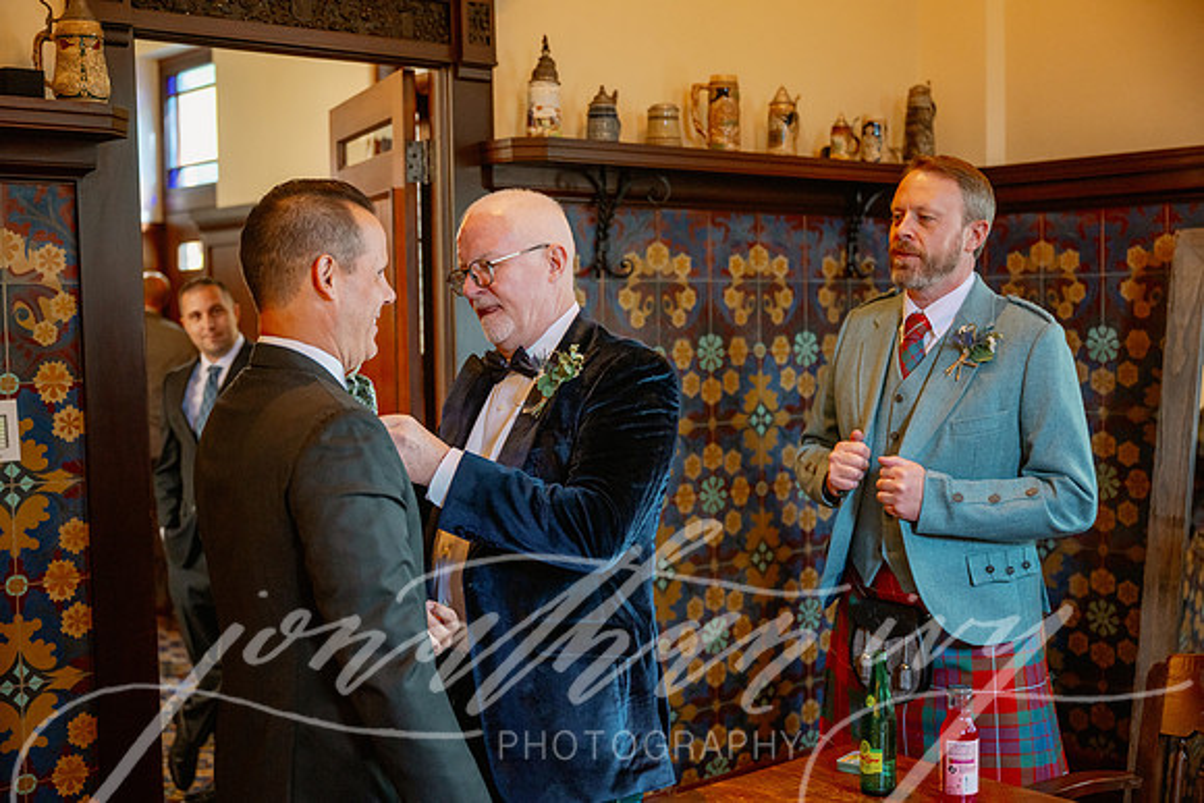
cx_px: 602
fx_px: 1505
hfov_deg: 43.6
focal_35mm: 45
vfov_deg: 29.9
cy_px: 402
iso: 1250
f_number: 2.8
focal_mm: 45
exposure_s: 1/160
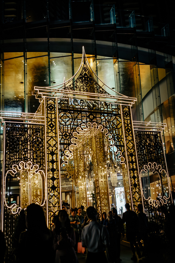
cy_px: 132
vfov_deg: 54.4
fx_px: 255
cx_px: 88
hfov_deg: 37.9
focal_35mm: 35
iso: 400
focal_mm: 23
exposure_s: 1/125
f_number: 2
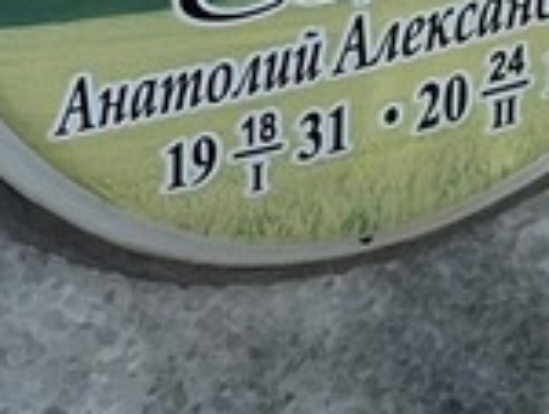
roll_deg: -3.9
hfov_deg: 4.8
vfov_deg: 3.6
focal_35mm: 410
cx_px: 168
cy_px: -337
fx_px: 6513
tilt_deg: -38.9
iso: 32
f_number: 2.8
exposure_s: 1/364
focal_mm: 9
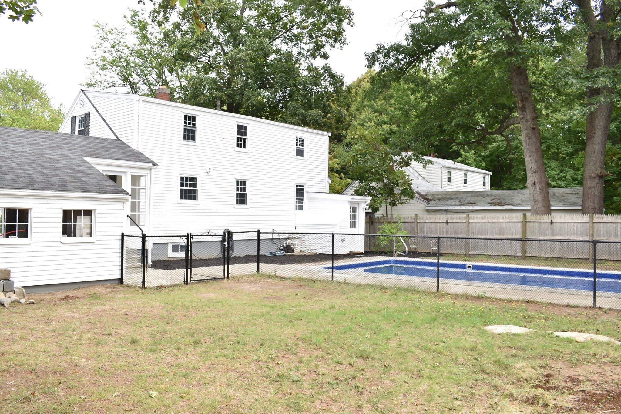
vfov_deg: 43.6
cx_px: 310
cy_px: 207
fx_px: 517
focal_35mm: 30
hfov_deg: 61.9
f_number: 6.3
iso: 100
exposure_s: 1/80
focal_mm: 20
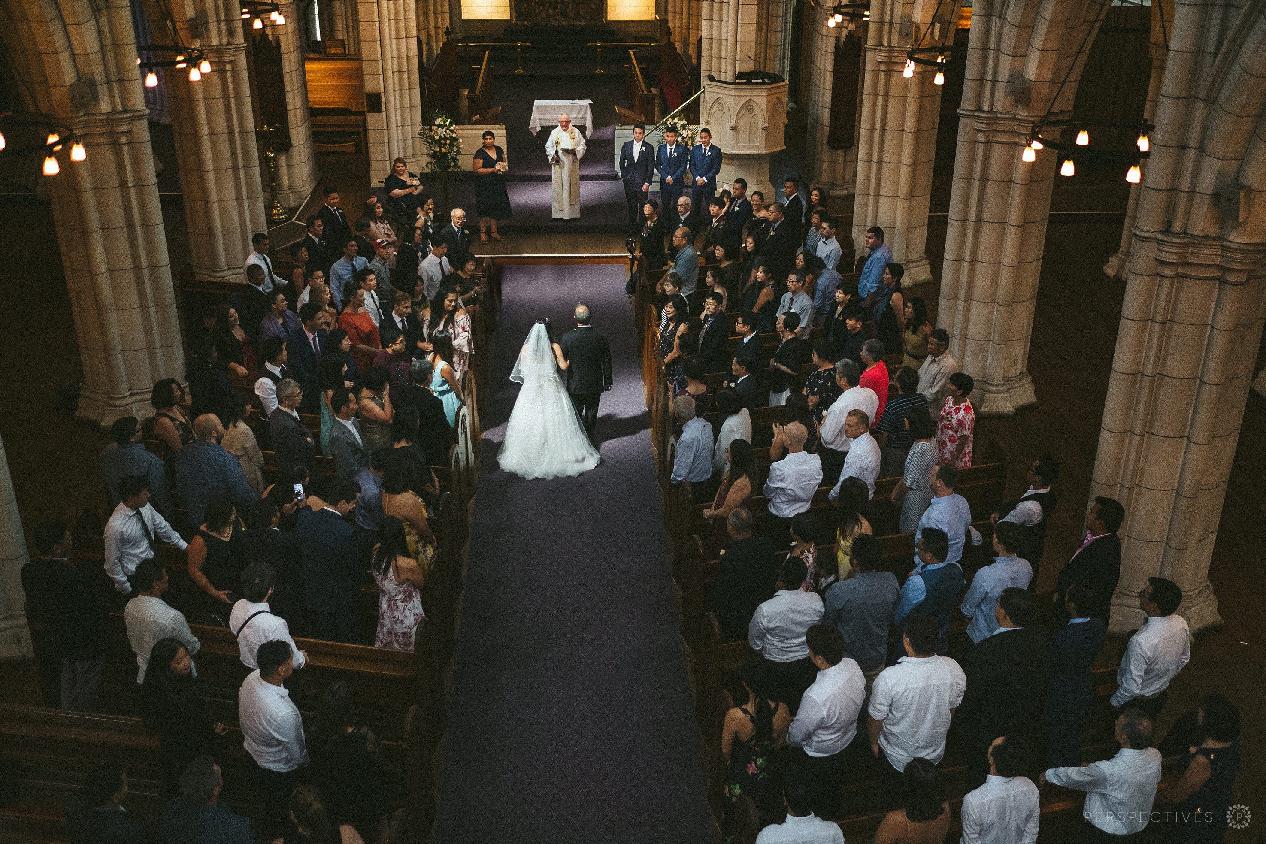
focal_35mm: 35
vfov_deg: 37.9
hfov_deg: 54.4
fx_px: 1231
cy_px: 422
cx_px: 633
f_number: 1.4
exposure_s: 1/1000
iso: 1250
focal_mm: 23
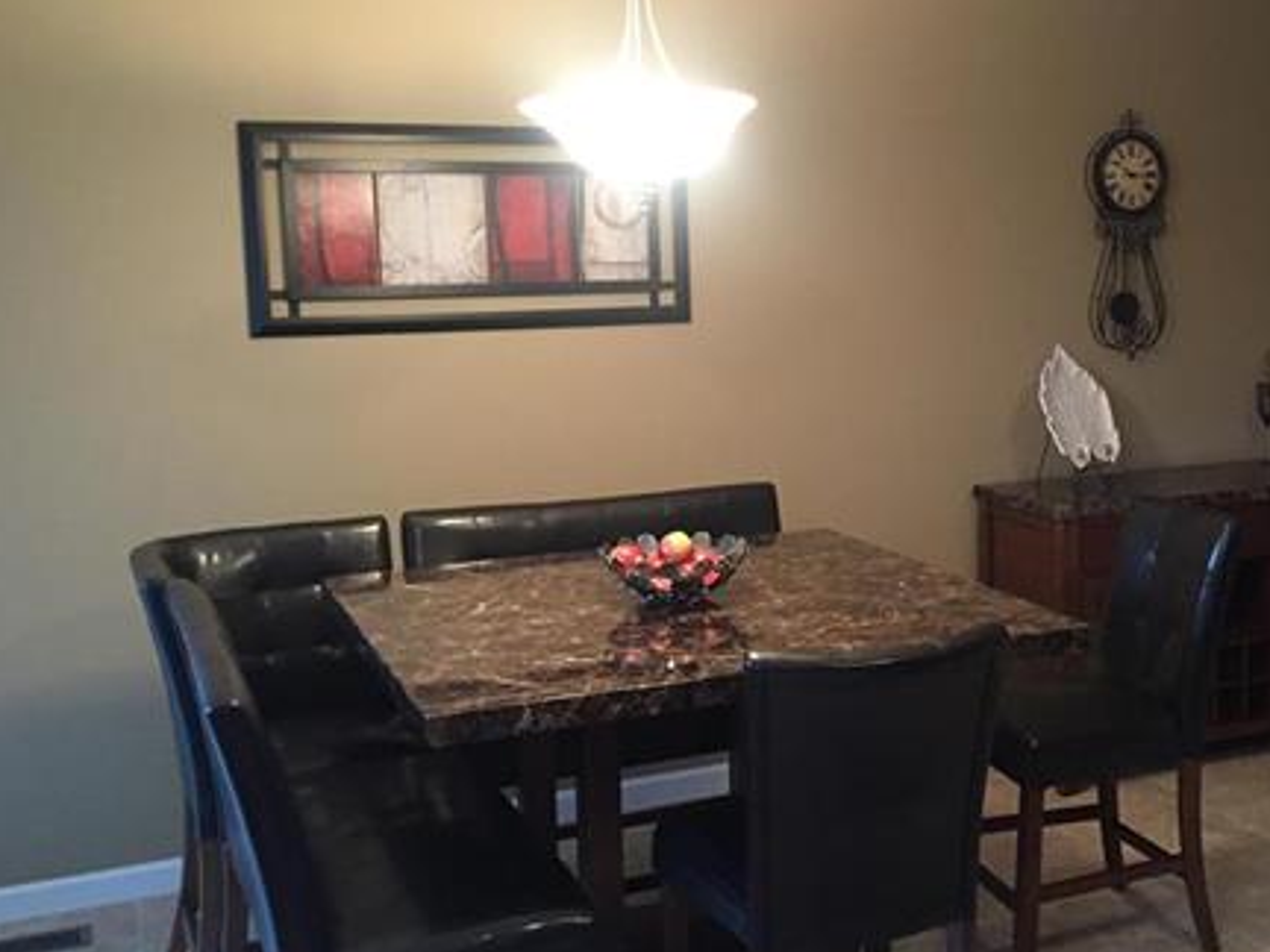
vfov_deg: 33.6
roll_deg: +1.0
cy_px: 414
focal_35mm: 43
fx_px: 1578
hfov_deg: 43.1
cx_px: 876
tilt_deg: -5.2
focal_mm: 4.15
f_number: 2.2
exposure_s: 1/30
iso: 250
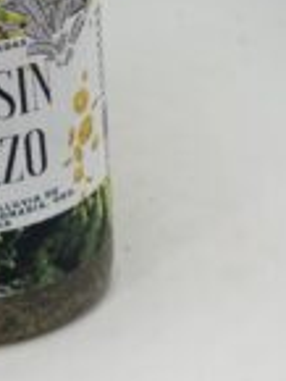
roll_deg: +2.7
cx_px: 21
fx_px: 1452
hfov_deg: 11.2
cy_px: -13
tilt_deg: -17.2
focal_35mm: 132
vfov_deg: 14.6
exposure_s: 1/2033
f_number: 1.78
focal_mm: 6.76
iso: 64
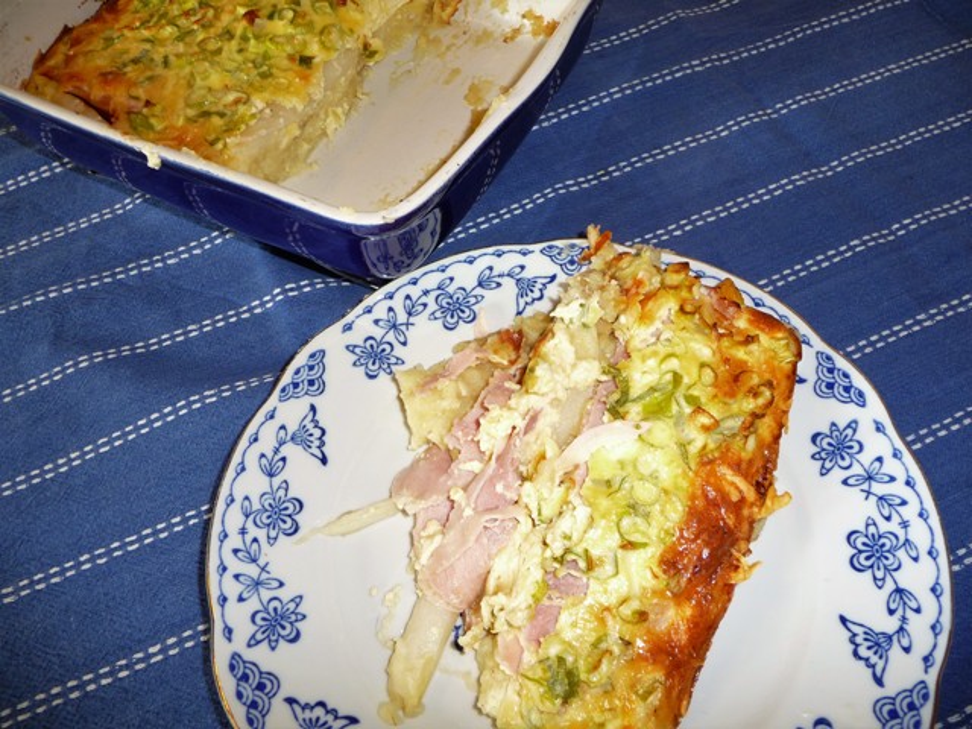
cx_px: 486
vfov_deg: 49.7
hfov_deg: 63.4
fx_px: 786
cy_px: 364
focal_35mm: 28
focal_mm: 4.7
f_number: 3.3
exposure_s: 1/30
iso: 100
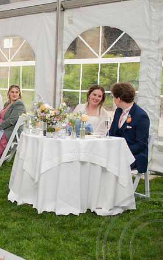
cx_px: -63
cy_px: 129
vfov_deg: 31.5
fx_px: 462
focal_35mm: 65
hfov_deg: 18.3
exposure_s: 1/200
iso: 450
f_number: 3.2
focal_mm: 35
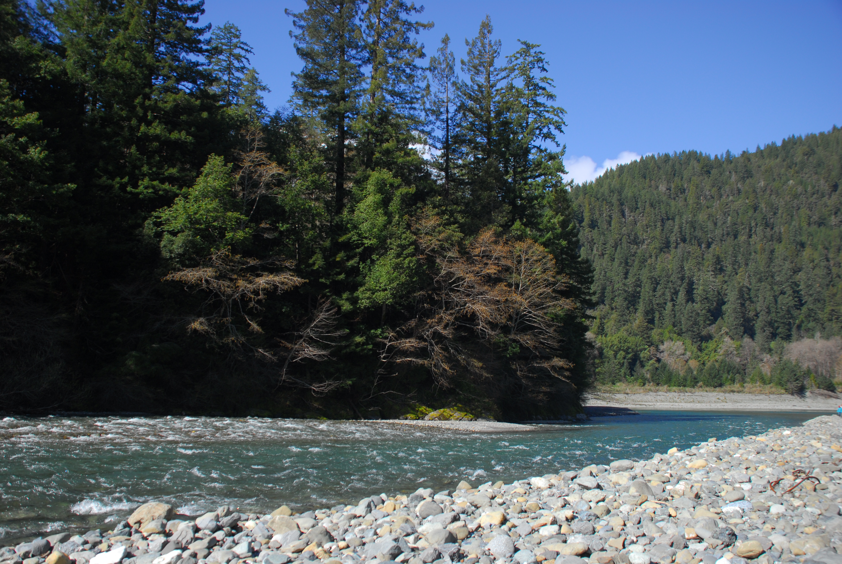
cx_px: 421
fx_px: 773
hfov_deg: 57.2
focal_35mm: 33
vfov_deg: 40.1
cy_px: 282
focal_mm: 22
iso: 160
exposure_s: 1/1000
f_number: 3.8
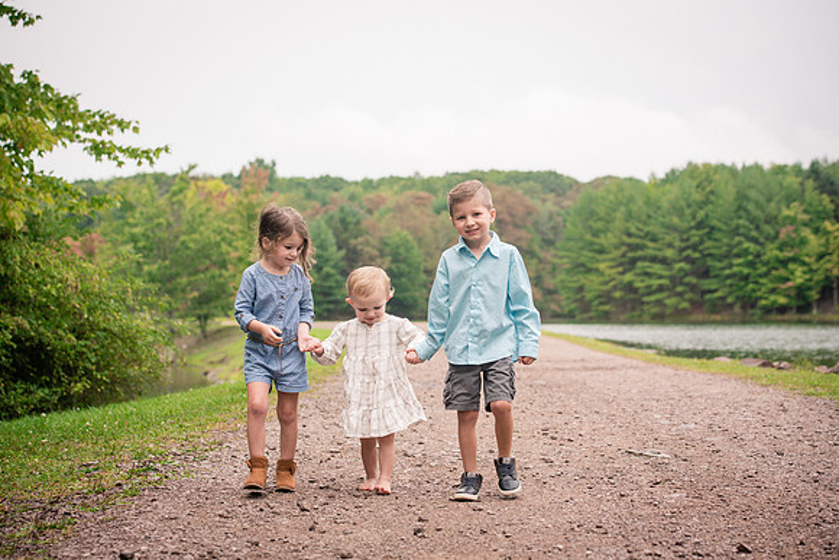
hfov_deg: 28.3
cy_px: 280
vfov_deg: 19.1
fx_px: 1665
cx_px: 420
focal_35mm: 71
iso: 800
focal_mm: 70
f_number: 4.5
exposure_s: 1/800
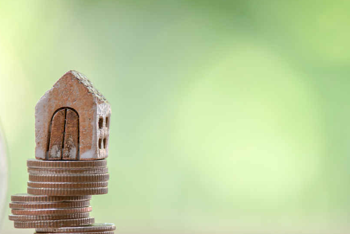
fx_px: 2860
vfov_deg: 4.7
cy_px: 179
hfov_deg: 7.0
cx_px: 127
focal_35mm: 294
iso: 160
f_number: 5.6
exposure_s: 1/80
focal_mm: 190
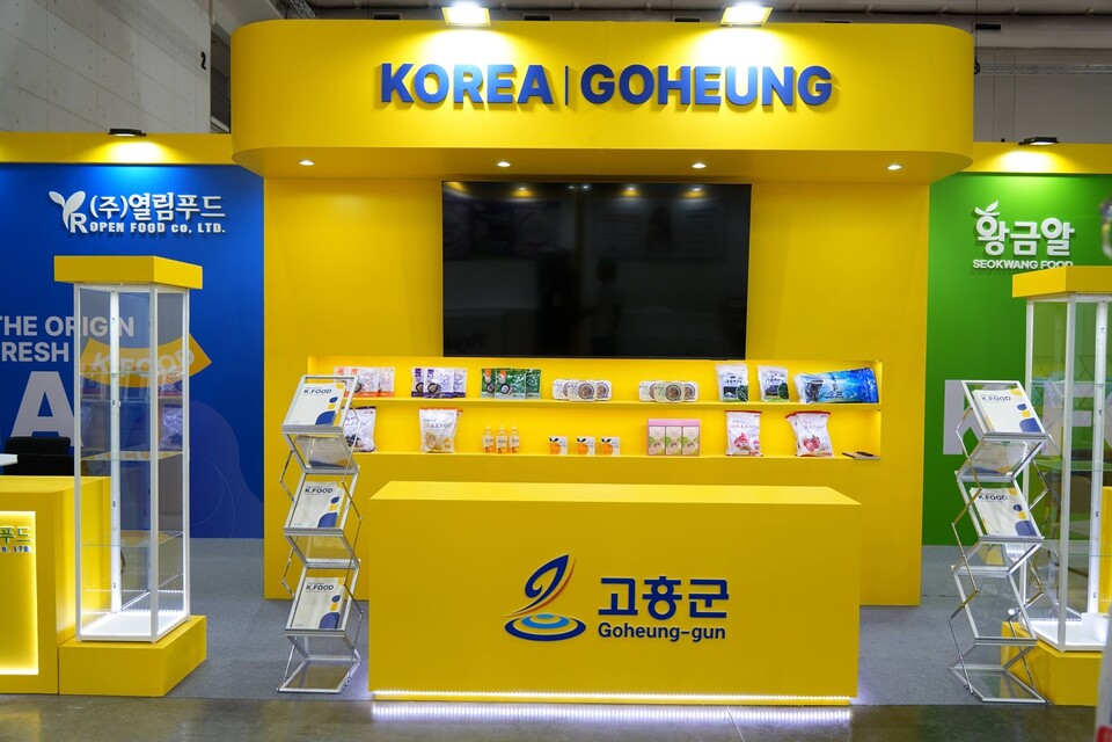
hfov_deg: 70.4
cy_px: 371
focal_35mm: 26
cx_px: 556
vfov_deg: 50.4
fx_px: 788
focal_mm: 17
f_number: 3.5
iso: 160
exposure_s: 1/40
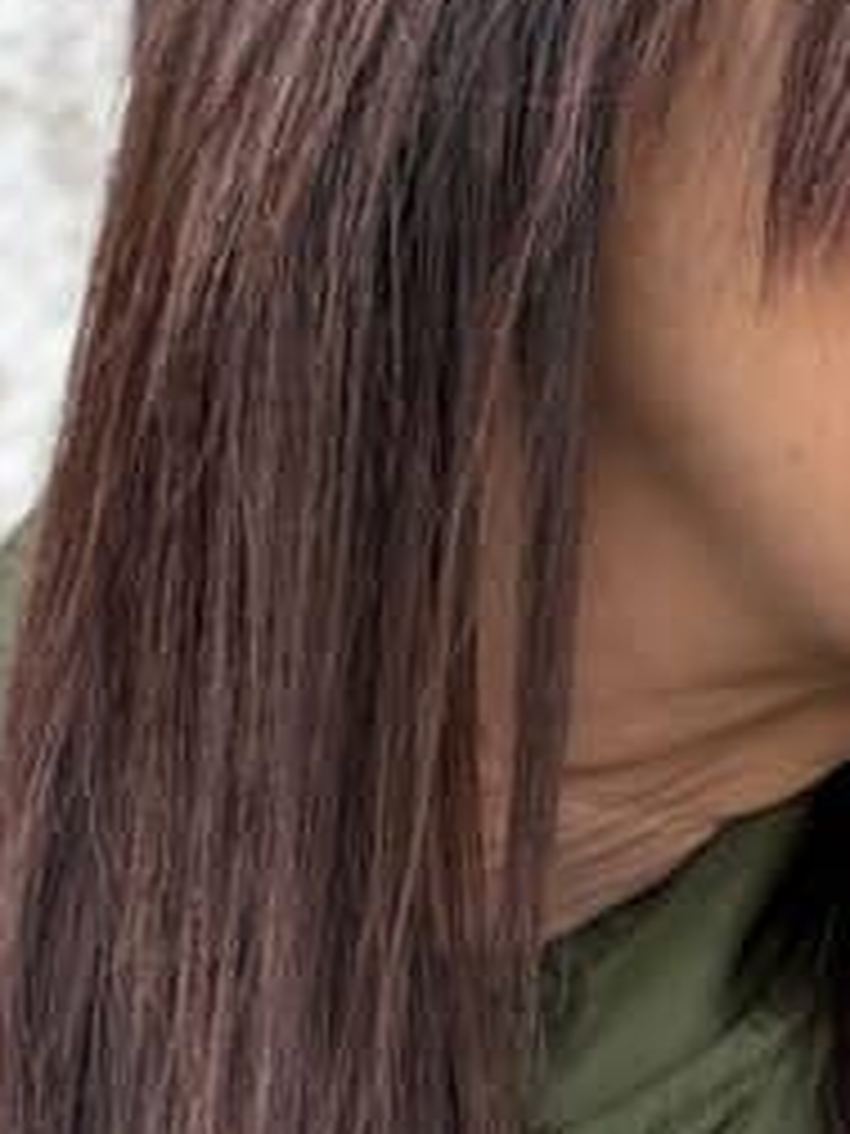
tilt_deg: -5.1
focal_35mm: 146
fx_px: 4780
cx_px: 598
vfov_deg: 12.2
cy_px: 2128
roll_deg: -1.0
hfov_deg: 10.1
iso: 50
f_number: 1.78
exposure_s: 1/126
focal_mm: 6.76
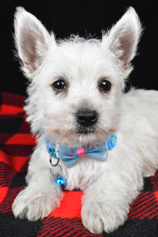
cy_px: 118
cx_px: 79
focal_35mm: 42
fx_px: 276
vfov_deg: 46.4
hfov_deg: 31.9
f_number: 11
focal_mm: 28
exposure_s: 1/500
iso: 3200
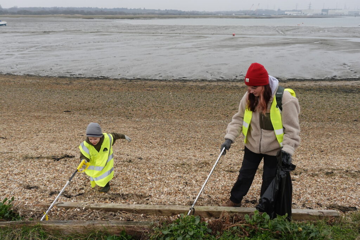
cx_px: 180
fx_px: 290
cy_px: 120
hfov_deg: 63.7
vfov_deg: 45.0
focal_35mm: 29
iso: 125
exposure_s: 1/400
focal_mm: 10.85
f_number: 3.2
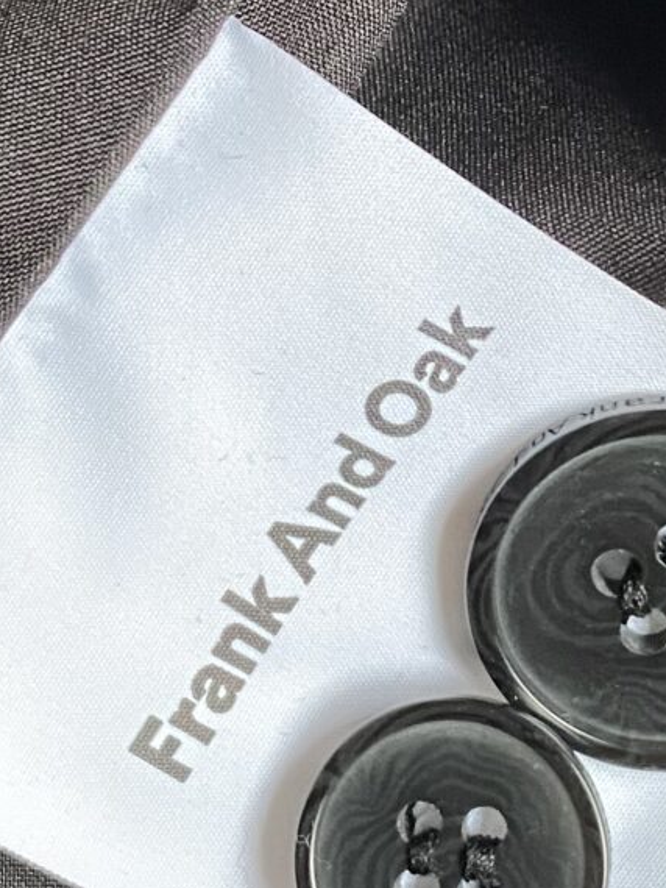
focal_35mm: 90
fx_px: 2308
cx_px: 484
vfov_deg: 21.6
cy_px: 248
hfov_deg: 16.4
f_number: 1.8
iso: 640
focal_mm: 4.25
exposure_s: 1/33
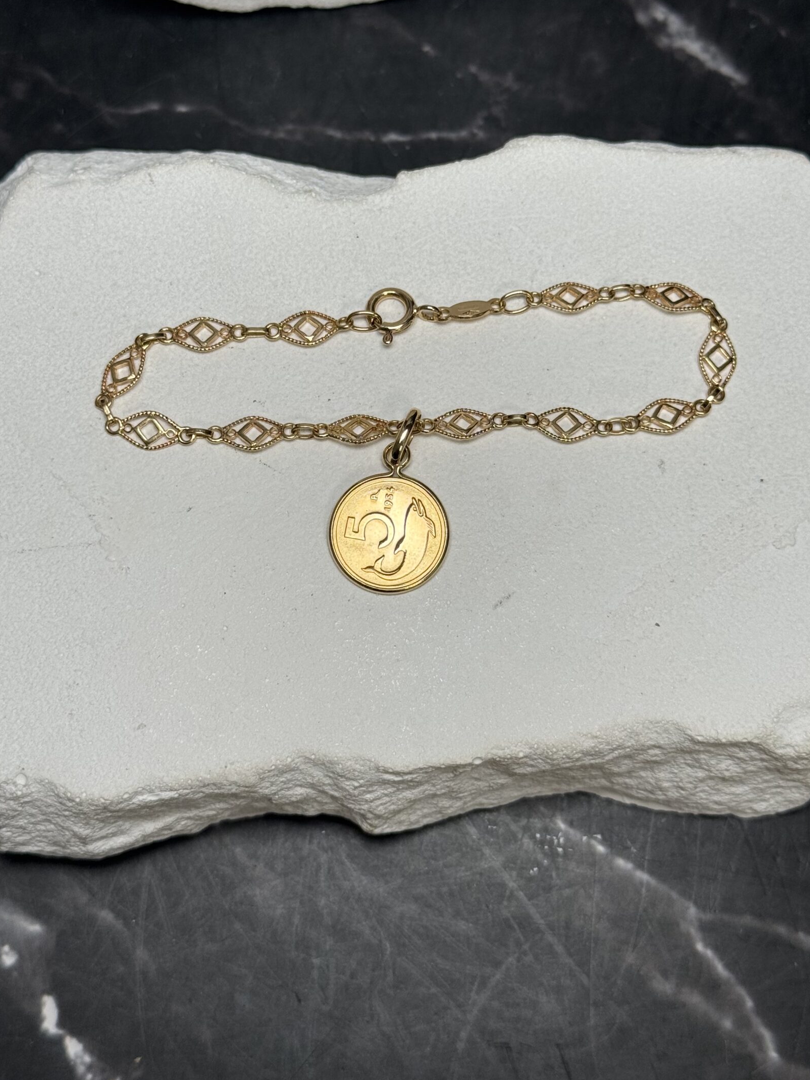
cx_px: 414
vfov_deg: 33.1
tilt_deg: -73.4
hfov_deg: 25.2
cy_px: 434
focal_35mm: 58
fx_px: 1810
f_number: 1.78
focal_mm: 6.76
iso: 64
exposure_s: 1/394
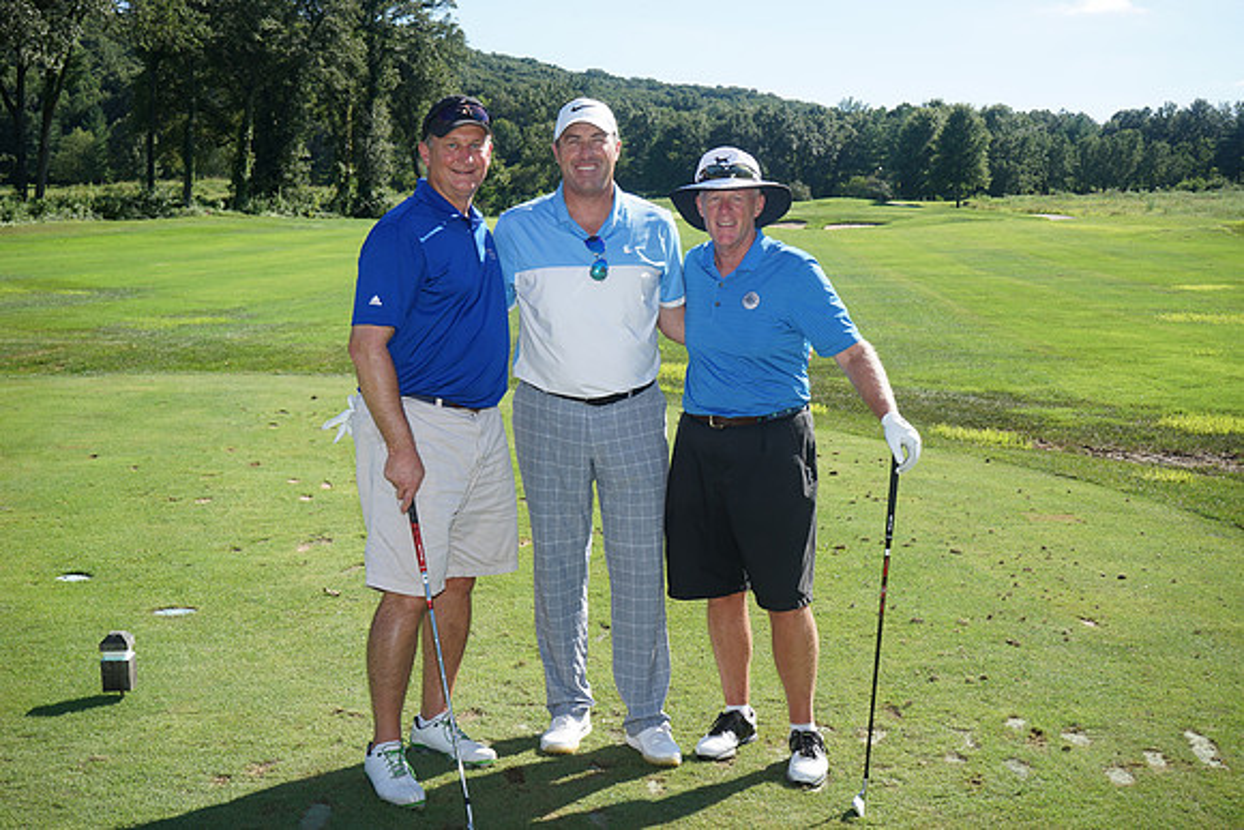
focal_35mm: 44
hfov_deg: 44.5
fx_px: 1521
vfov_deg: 30.5
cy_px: 415
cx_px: 622
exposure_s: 1/125
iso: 100
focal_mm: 44
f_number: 8
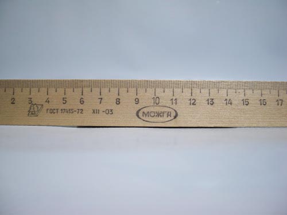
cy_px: 108
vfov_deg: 39.7
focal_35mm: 36
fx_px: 298
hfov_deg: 51.4
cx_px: 144
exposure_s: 1/4
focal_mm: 6.3
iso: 100
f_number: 2.8
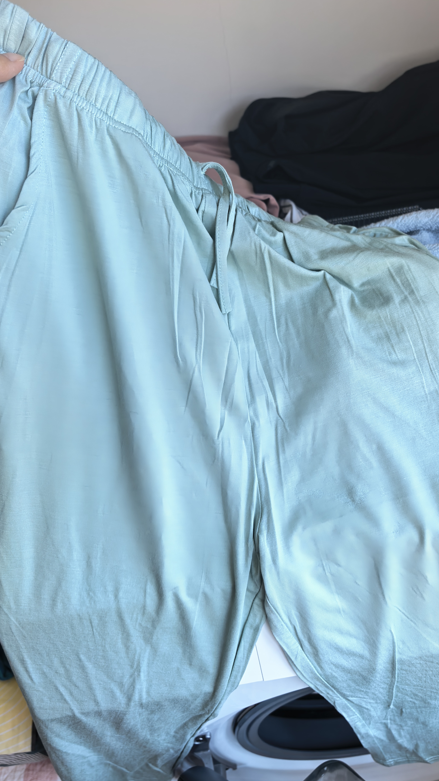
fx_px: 559
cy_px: 384
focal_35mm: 27
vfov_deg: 69.9
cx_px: 216
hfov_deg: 42.9
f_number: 2
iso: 50
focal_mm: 8.5
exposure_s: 1/109
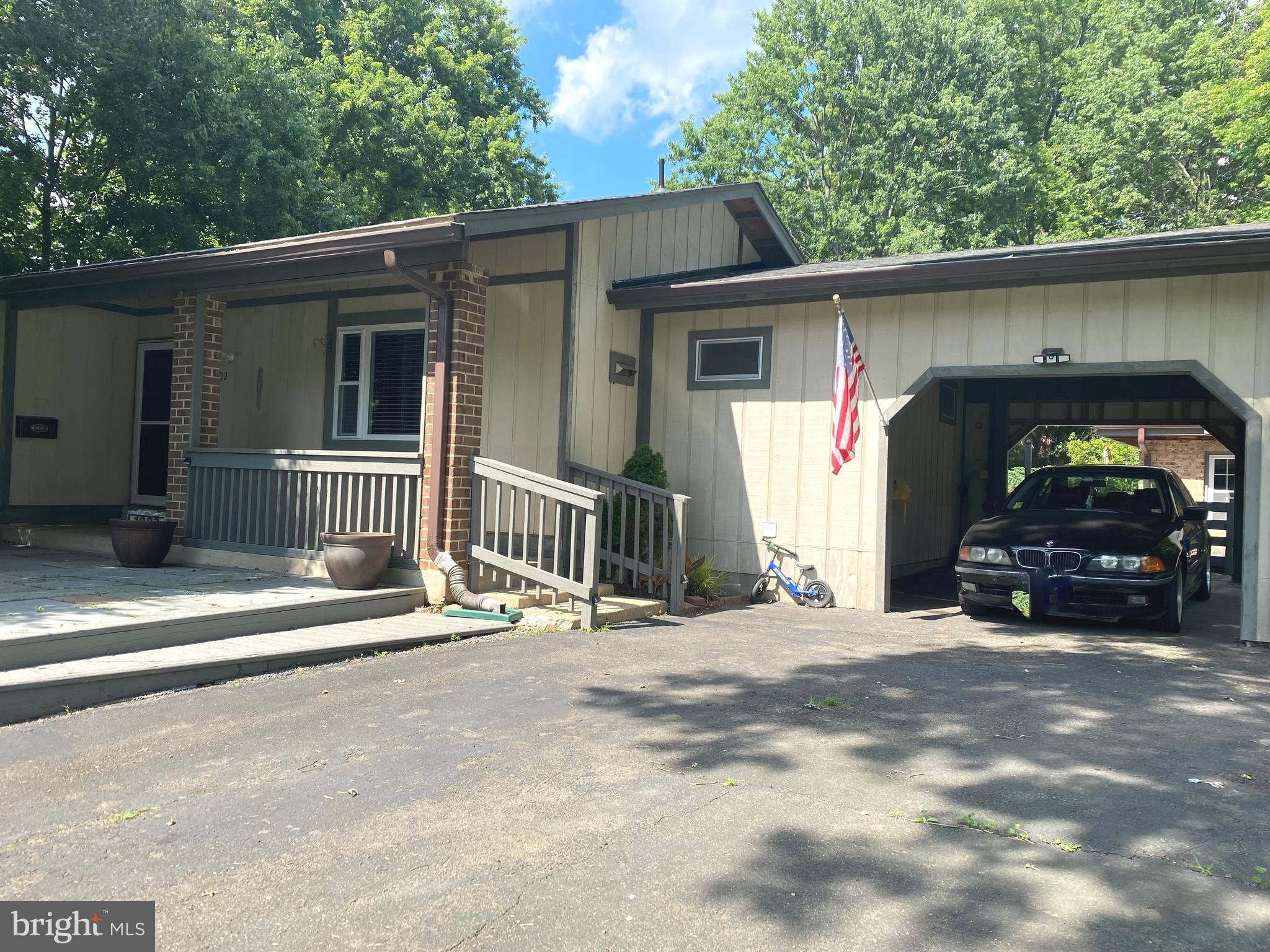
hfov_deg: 67.3
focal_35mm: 26
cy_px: 476
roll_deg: -3.1
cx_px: 635
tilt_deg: +0.6
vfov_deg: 53.1
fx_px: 954
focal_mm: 4.25
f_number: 1.8
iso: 32
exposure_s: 1/1025
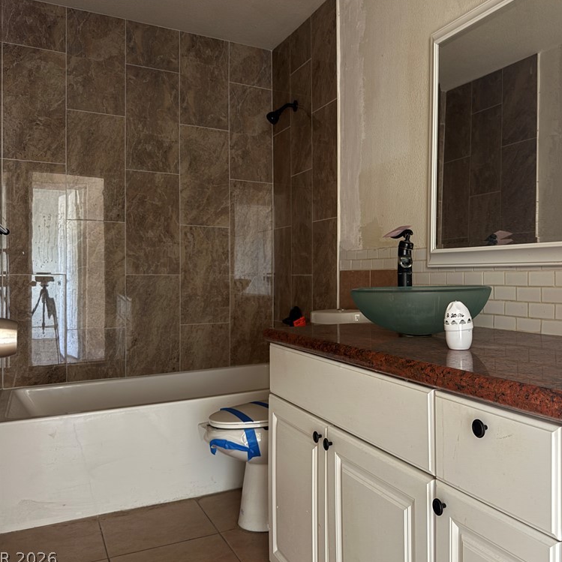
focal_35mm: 29
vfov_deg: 55.6
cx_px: 359
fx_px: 533
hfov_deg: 54.8
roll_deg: -0.4
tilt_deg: -0.6
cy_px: 283
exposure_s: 1/9
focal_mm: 6.76
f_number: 1.78
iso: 250
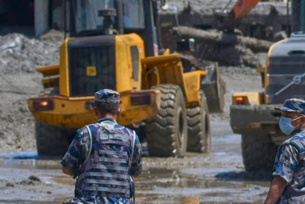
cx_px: 477
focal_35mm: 580
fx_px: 4914
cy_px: 82
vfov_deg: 2.4
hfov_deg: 3.5
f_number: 6.3
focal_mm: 111
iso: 640
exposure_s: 1/3200
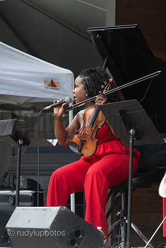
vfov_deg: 10.3
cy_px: 124
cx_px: 83
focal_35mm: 200
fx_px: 1383
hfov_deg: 6.9
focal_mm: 200
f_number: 8
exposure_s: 1/640
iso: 1600
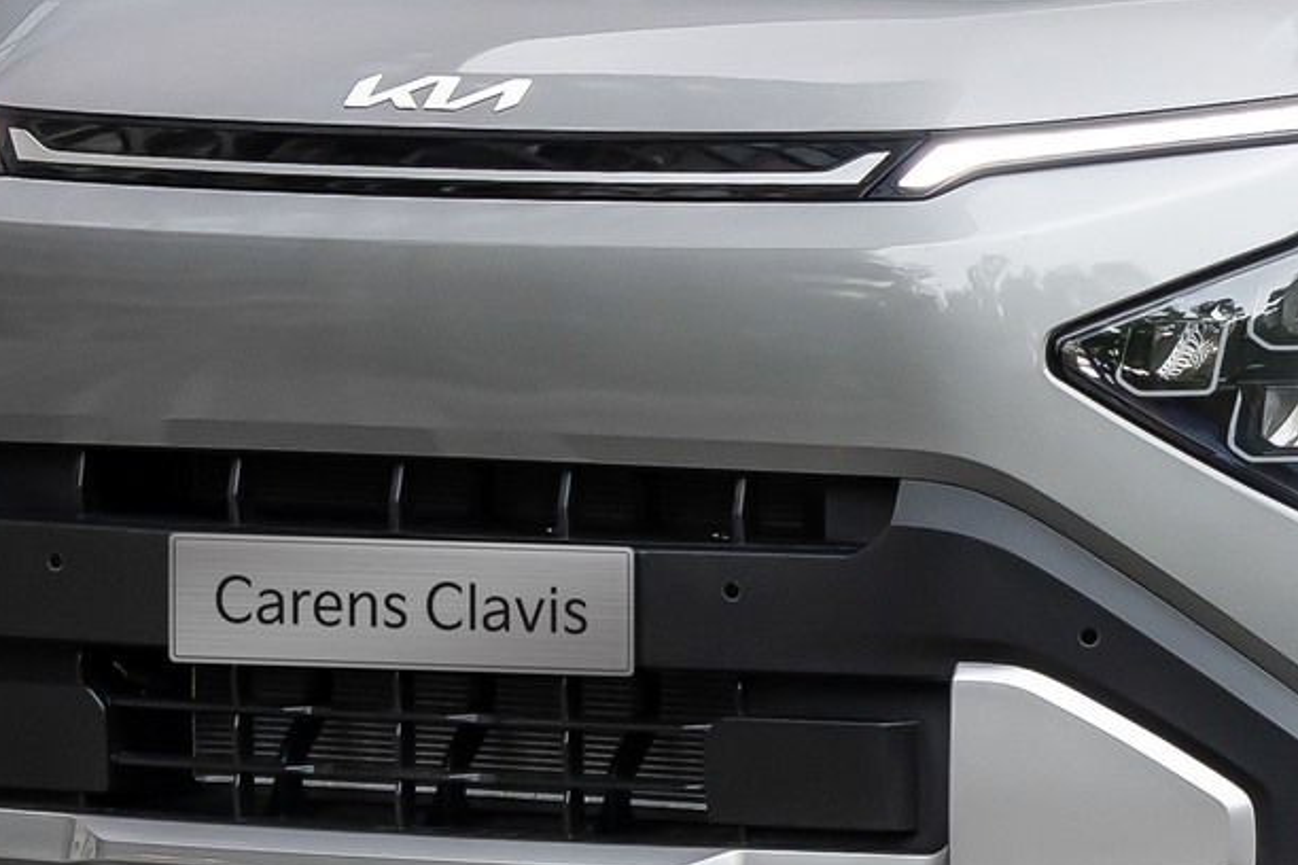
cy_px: 107
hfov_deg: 4.7
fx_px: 15827
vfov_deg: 3.1
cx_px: 1400
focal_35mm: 439
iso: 800
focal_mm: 105
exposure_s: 1/100
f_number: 4
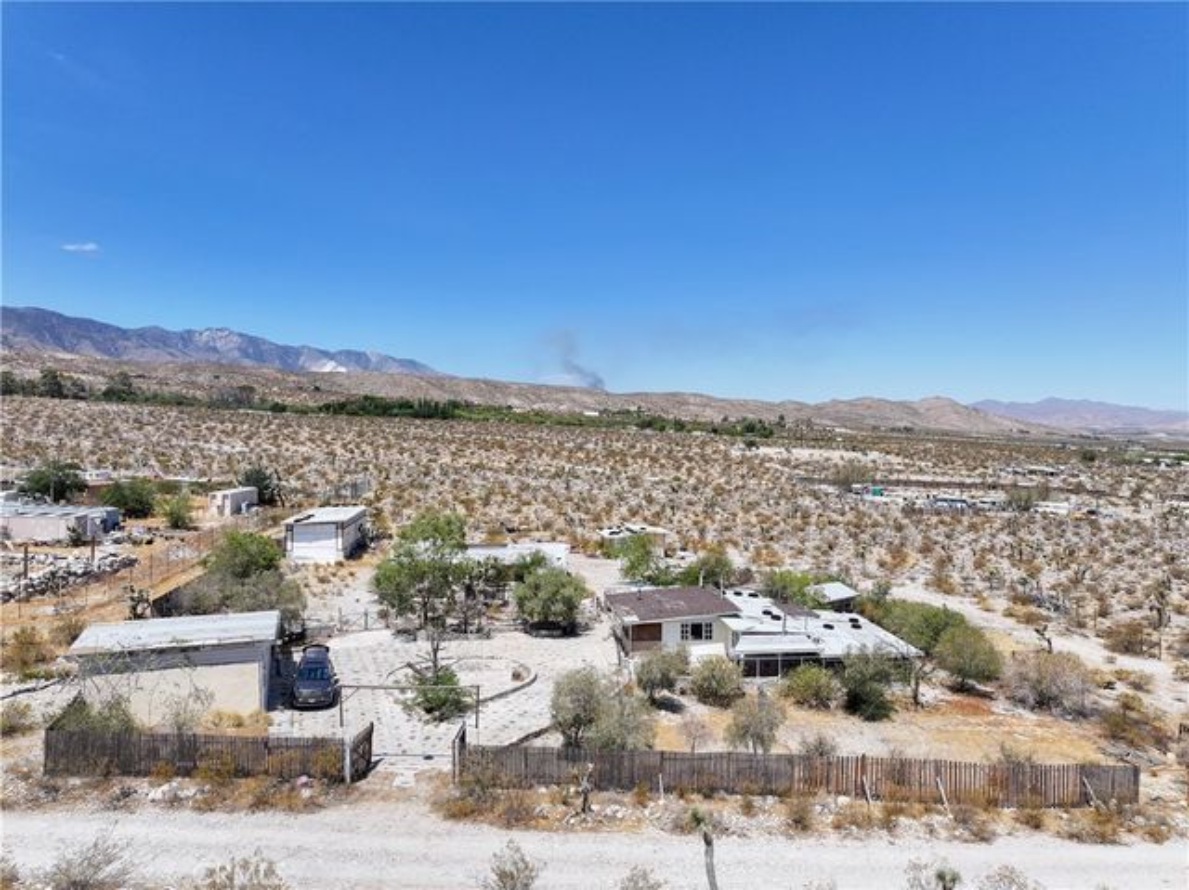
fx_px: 824
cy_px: 445
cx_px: 594
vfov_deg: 56.8
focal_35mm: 24
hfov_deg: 71.6
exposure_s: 1/1600
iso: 100
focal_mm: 12.29
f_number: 2.8
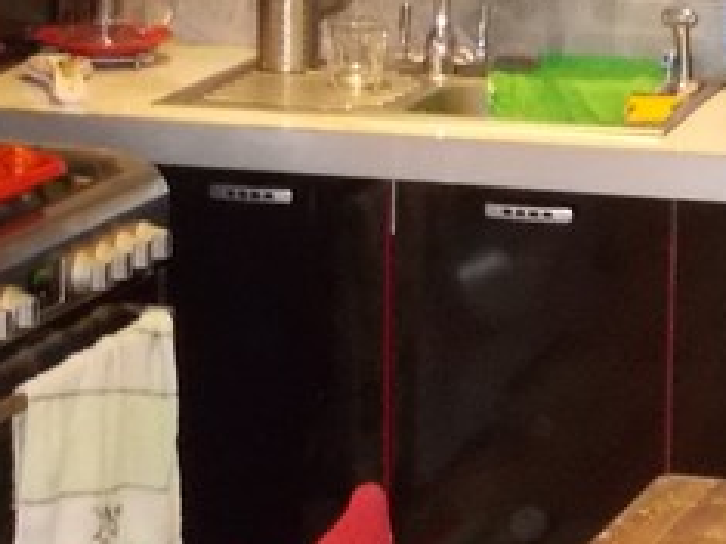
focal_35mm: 133
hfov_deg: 14.5
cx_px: 797
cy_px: -105
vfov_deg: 10.9
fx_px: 2788
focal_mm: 4.6
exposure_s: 1/25
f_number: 3.2
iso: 360
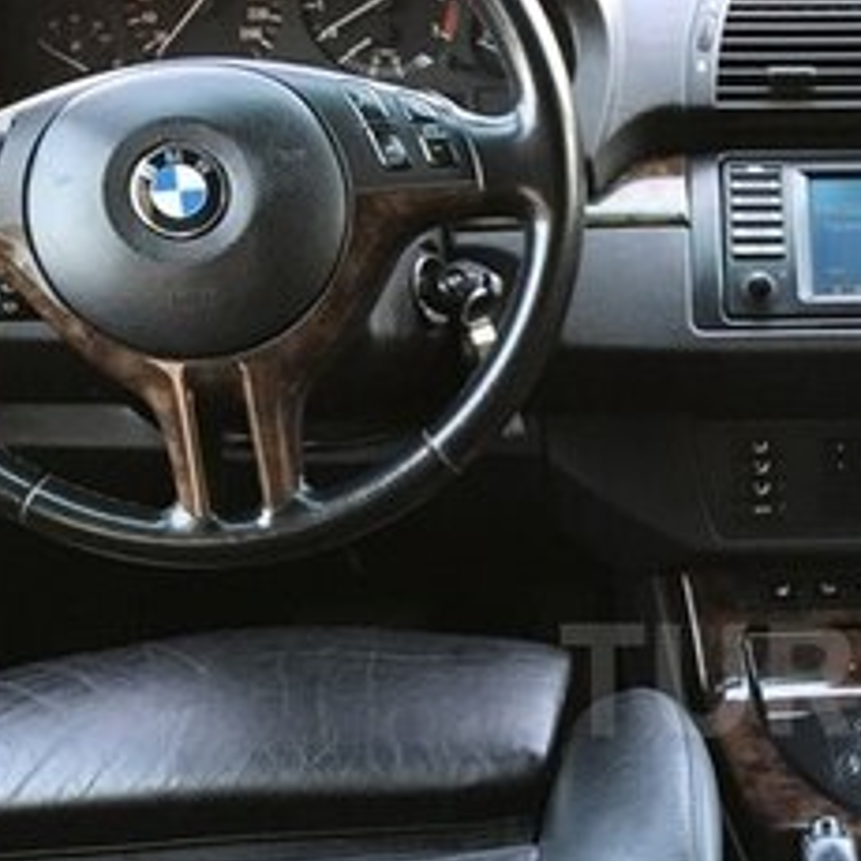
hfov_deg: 22.9
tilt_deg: -29.2
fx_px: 1998
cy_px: 679
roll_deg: -1.8
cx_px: 943
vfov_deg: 24.0
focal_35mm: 71
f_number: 1.8
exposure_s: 1/33
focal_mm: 3.99
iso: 25
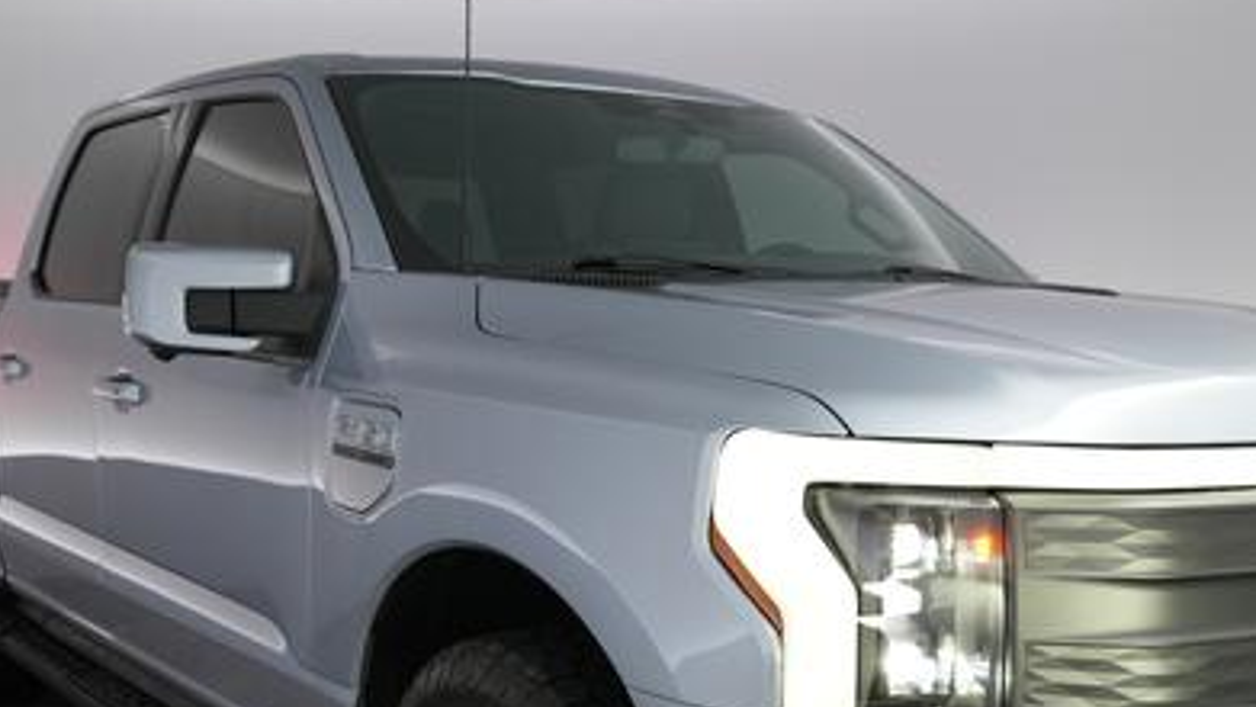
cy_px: 533
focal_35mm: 48
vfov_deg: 24.6
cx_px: 710
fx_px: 1599
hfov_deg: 42.8
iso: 1600
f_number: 3.5
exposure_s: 1/160
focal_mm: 28
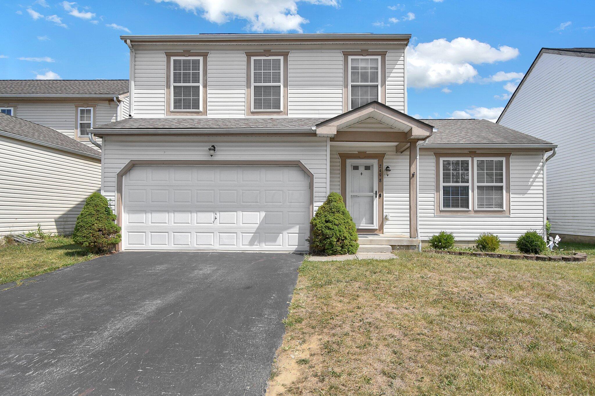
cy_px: 198
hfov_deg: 81.2
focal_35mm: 21
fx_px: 347
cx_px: 298
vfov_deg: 59.5
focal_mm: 14
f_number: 7.1
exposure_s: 1/2000
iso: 640
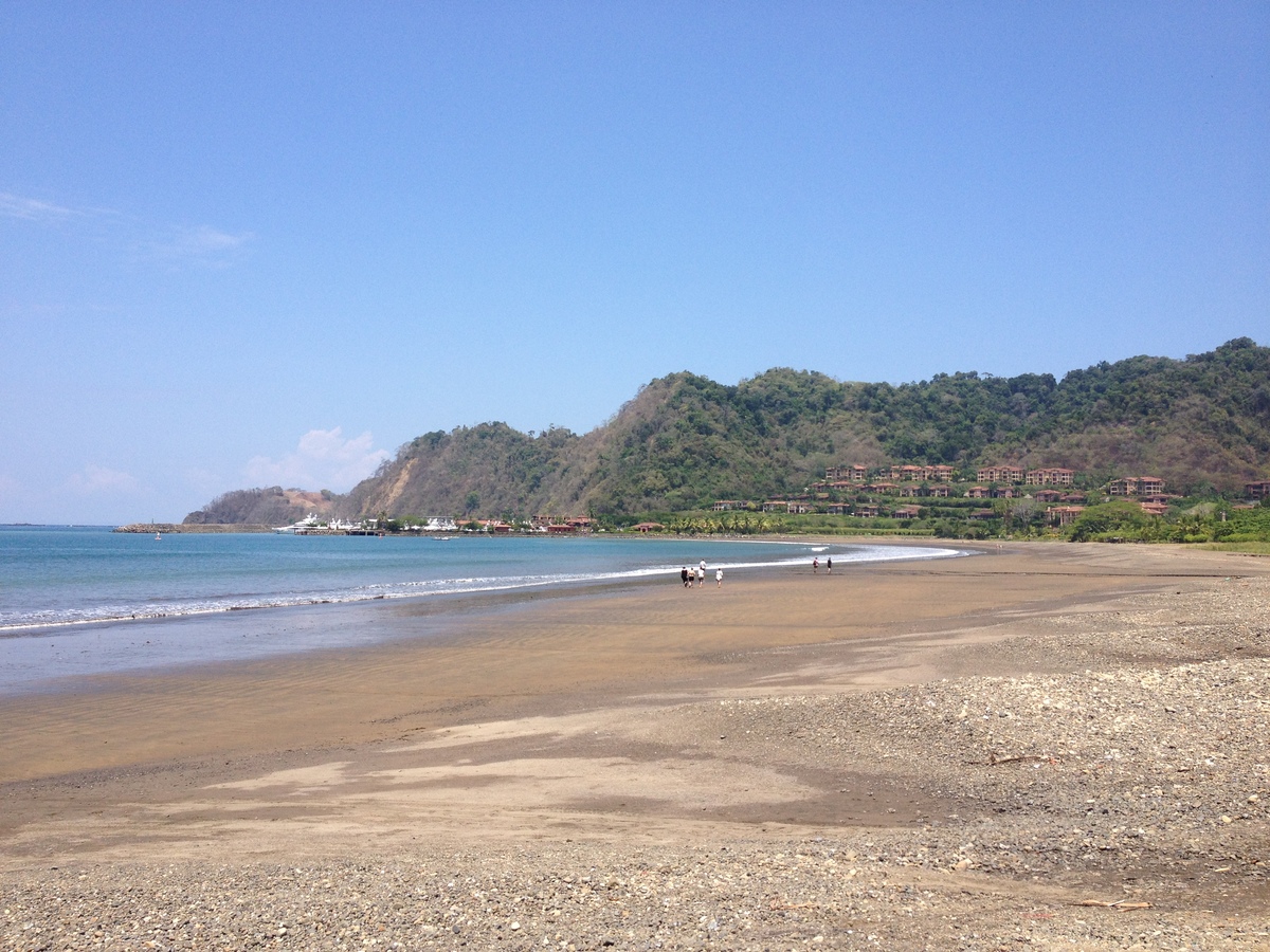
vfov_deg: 40.7
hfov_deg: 52.6
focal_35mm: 35
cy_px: 476
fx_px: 1284
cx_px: 635
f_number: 2.4
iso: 50
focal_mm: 4.28
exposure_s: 1/1905
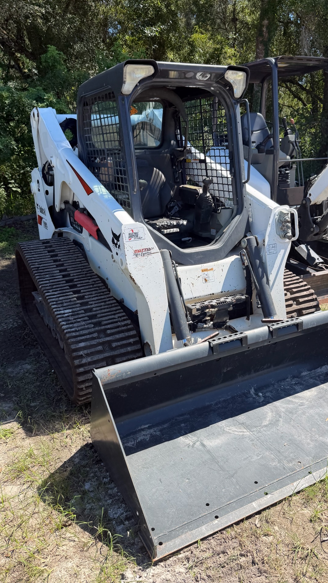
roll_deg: +3.2
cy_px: 291
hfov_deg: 41.5
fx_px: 433
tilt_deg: -15.8
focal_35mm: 28
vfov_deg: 67.9
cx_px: 173
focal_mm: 6.76
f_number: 1.78
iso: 80
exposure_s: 1/2110
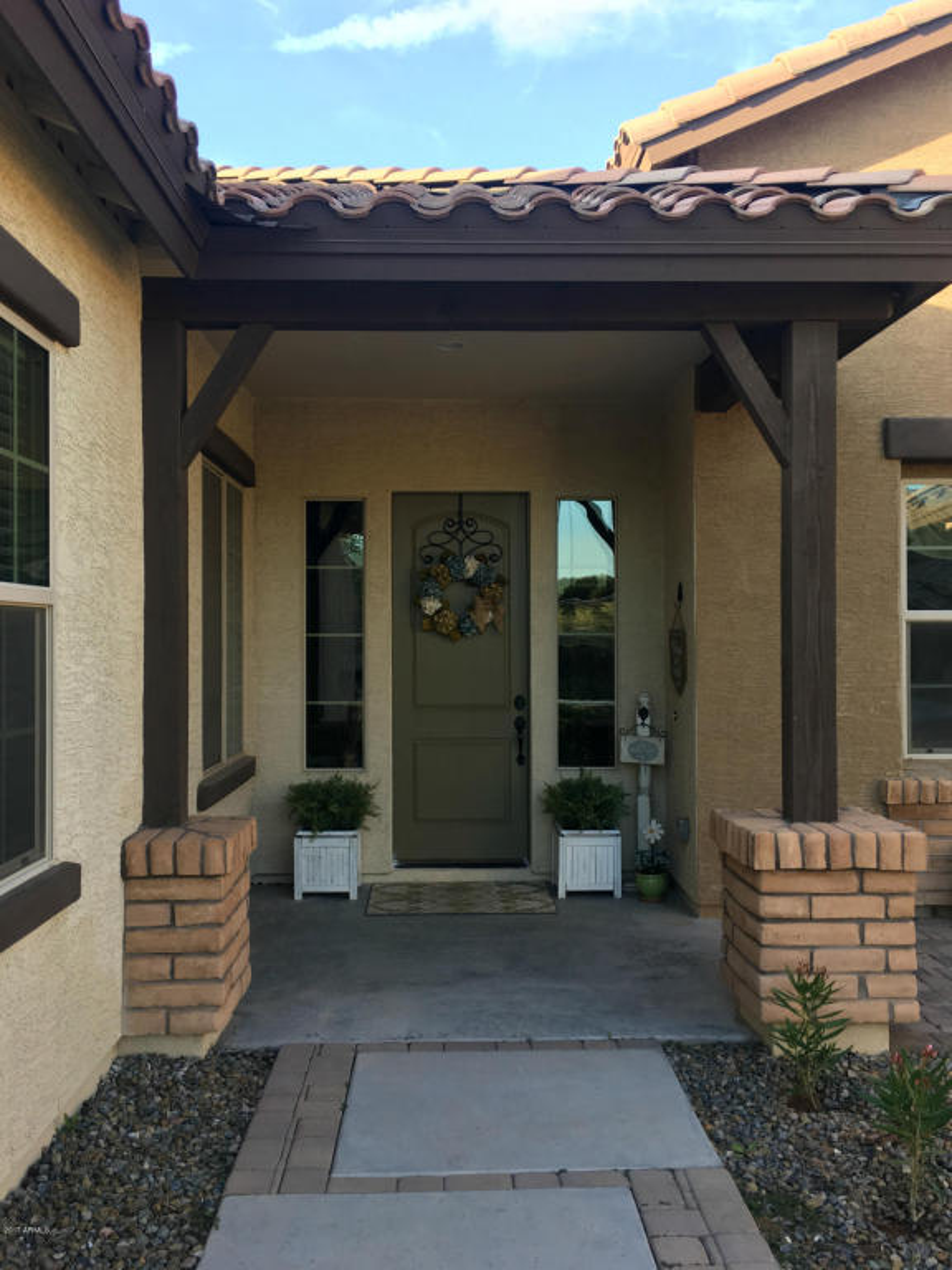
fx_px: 1063
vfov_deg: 61.7
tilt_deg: +0.8
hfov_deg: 48.2
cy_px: 635
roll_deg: -1.3
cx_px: 476
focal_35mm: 29
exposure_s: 1/120
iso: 32
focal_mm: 4.15
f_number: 2.2
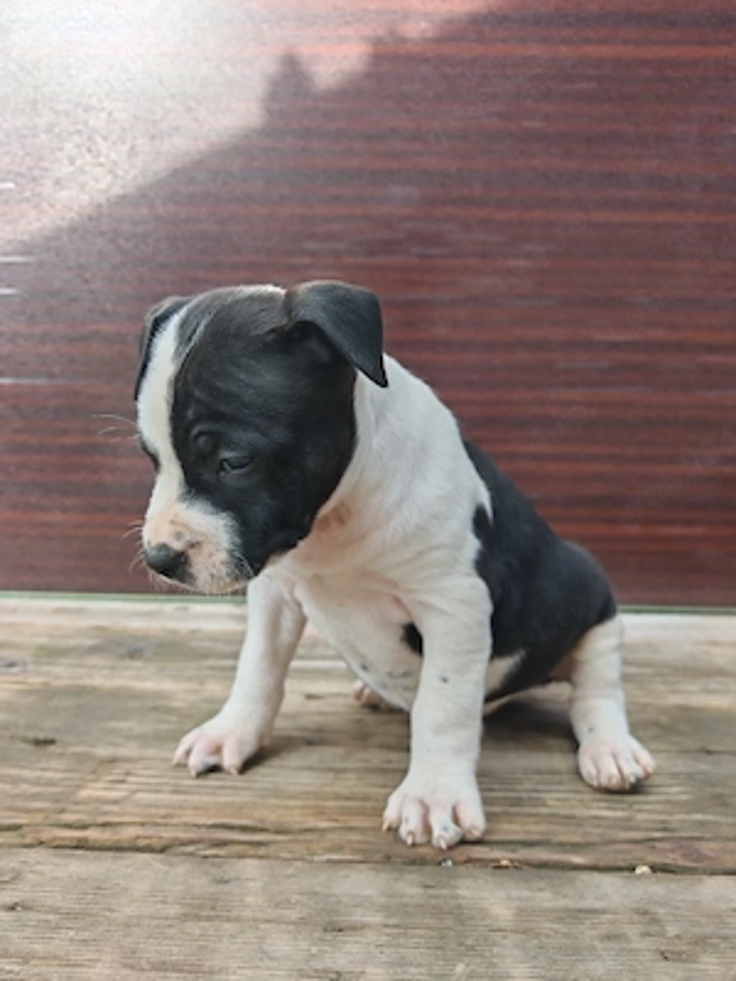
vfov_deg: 65.3
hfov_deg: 51.4
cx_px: 368
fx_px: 765
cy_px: 490
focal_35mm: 27
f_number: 2
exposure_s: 1/909
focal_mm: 6.83
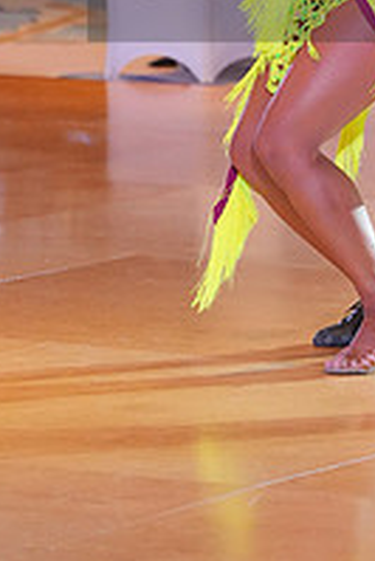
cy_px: -51
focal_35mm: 303
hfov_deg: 4.5
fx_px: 4726
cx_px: 478
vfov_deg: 6.8
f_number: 3.5
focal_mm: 104
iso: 5000
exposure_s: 1/500
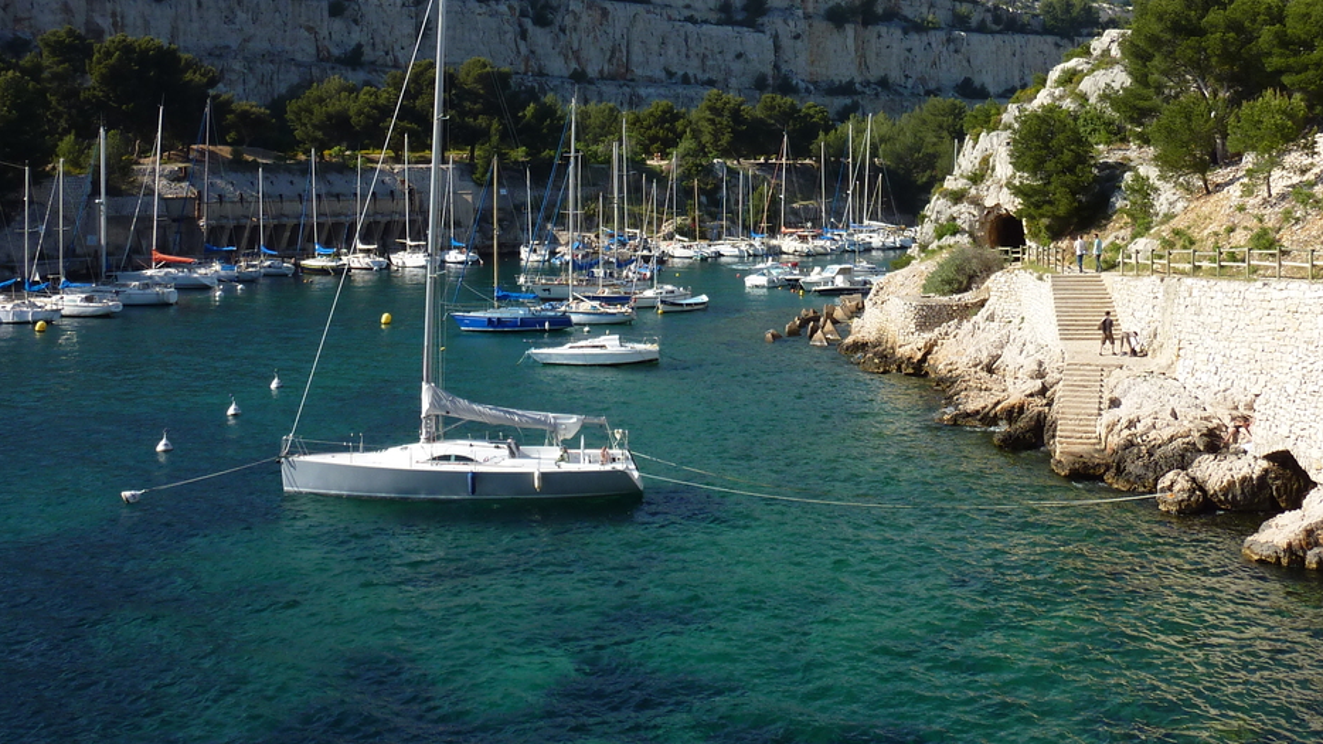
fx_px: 1473
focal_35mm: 42
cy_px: 160
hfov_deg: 48.4
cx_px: 688
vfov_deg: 27.8
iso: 80
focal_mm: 5
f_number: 4.5
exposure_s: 1/500
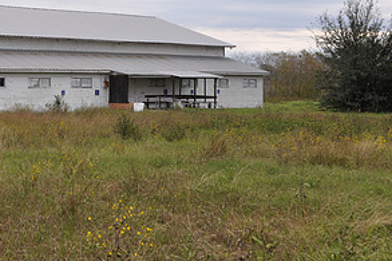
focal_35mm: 83
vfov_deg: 16.3
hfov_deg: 23.6
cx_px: 19
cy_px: 57
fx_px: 903
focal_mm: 28
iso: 200
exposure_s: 1/60
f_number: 8
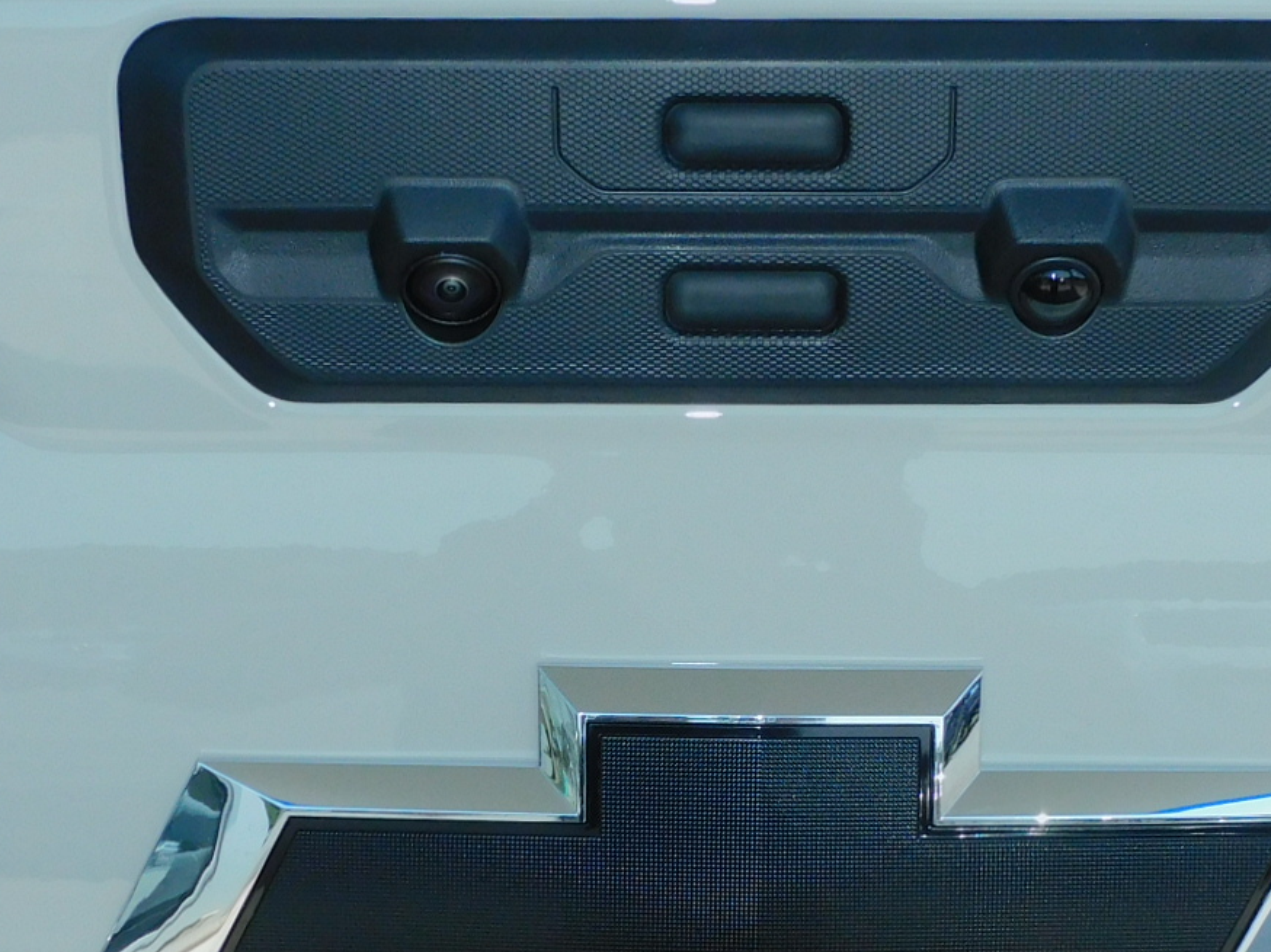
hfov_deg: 25.0
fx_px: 2863
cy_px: 666
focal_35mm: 78
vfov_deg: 18.8
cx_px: 723
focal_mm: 5.4
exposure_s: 1/1000
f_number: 3.5
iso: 125
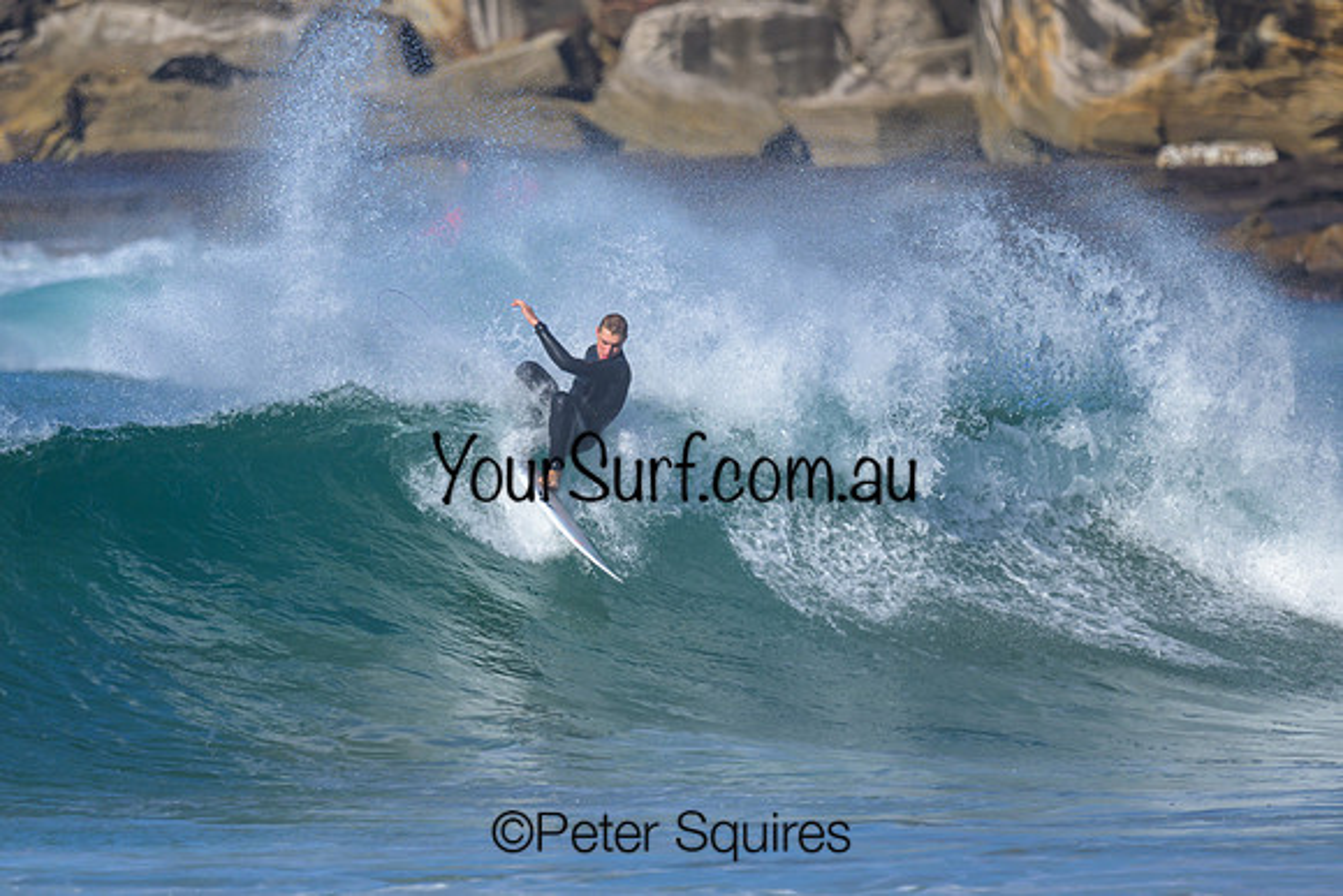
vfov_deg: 1.3
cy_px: 479
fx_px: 41042
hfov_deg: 1.9
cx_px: 489
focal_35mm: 1100
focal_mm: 800
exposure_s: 1/2000
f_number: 6.3
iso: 250
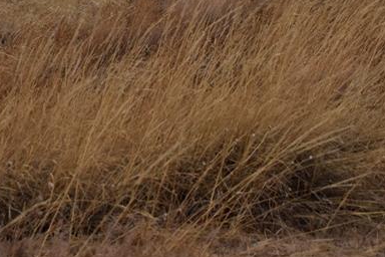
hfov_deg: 9.7
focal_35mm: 208
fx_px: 2224
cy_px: -69
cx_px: -106
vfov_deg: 6.6
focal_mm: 52
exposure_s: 1/200
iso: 800
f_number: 5.6
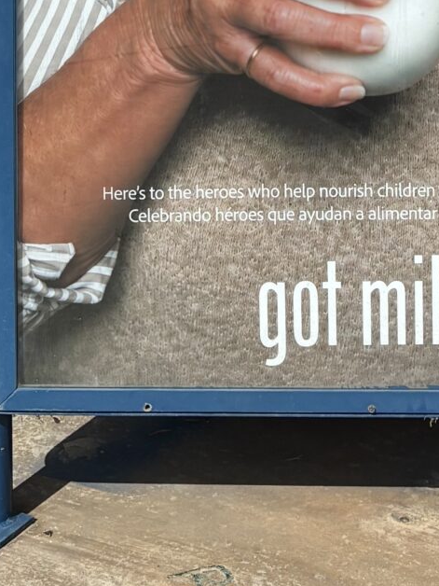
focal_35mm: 106
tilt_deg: -1.7
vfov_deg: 16.9
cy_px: -271
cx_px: 294
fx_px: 1792
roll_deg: -0.3
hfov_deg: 13.9
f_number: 1.6
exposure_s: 1/4854
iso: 50
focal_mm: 5.96
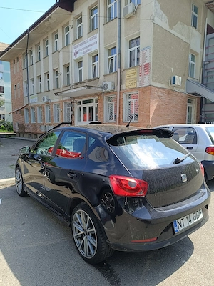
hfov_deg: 56.8
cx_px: 107
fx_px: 198
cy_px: 143
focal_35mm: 24
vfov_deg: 71.6
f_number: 1.88
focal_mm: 5.59
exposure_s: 1/476
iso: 53
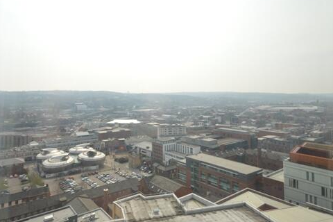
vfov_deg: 52.9
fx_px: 222
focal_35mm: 24
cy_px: 93
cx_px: 148
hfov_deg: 73.5
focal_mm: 12
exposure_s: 1/200
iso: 100
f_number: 10
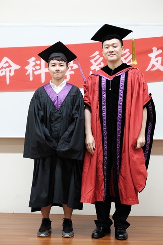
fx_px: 333
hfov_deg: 27.5
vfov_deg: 40.3
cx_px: 82
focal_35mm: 49
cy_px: 122
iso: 1600
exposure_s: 1/110
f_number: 3.6
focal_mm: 32.9
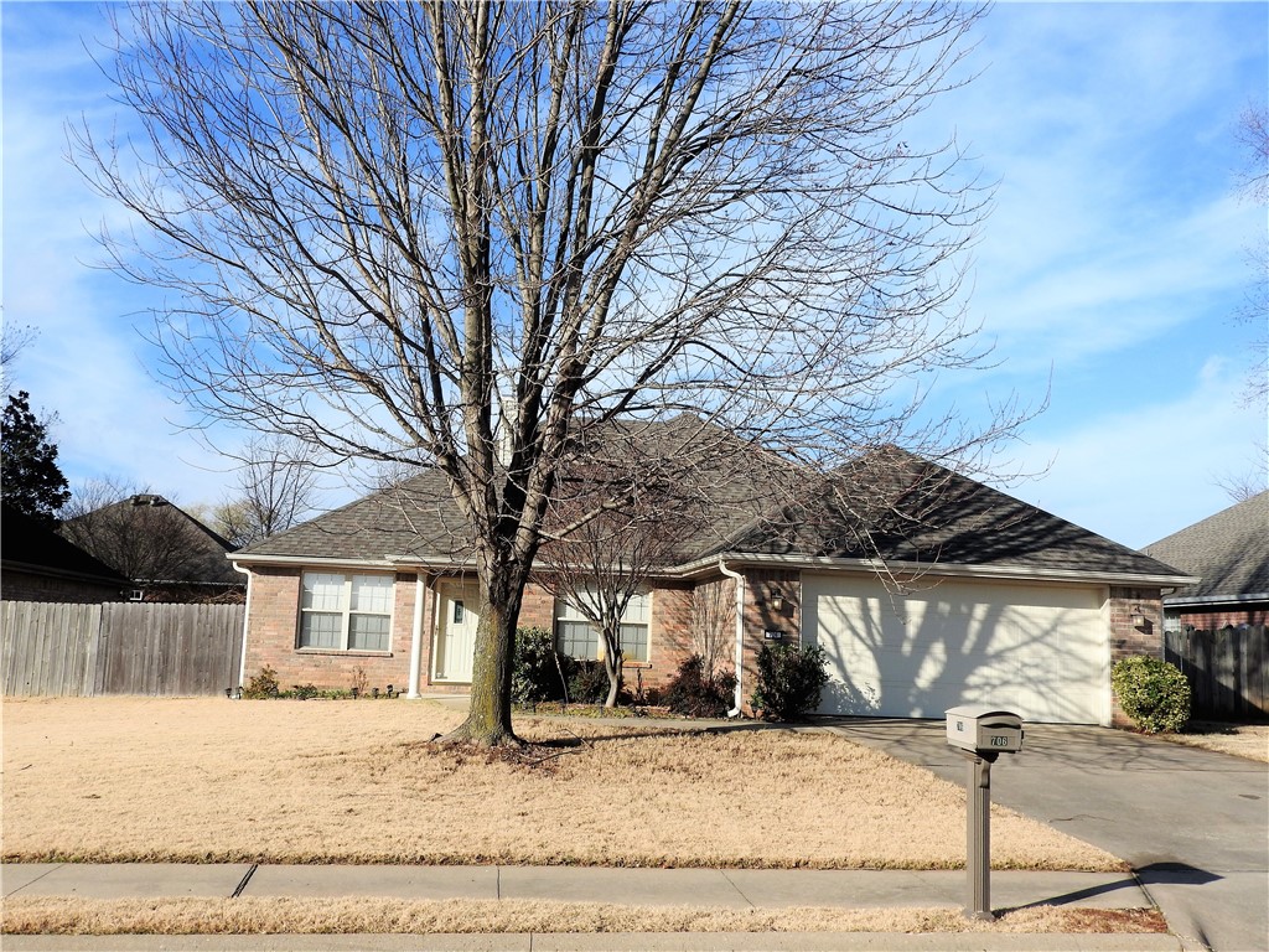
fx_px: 1210
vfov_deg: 42.9
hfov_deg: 55.4
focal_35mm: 33
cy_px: 476
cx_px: 634
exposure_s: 1/1250
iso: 100
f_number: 3.6
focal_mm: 5.9
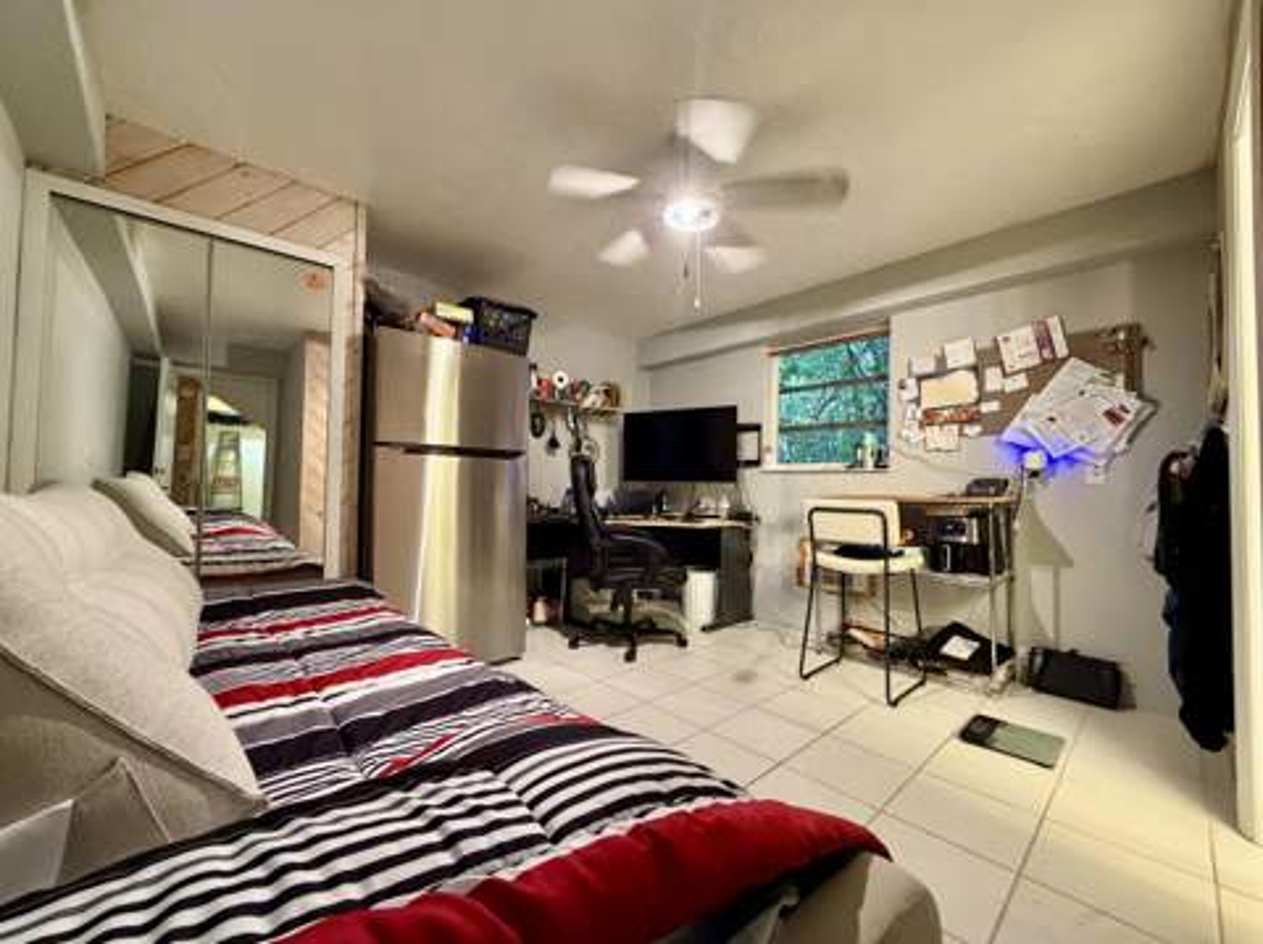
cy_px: 472
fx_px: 510
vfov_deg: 85.6
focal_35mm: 14
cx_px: 632
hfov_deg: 102.1
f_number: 2.2
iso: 500
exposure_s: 1/60
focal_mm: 2.22
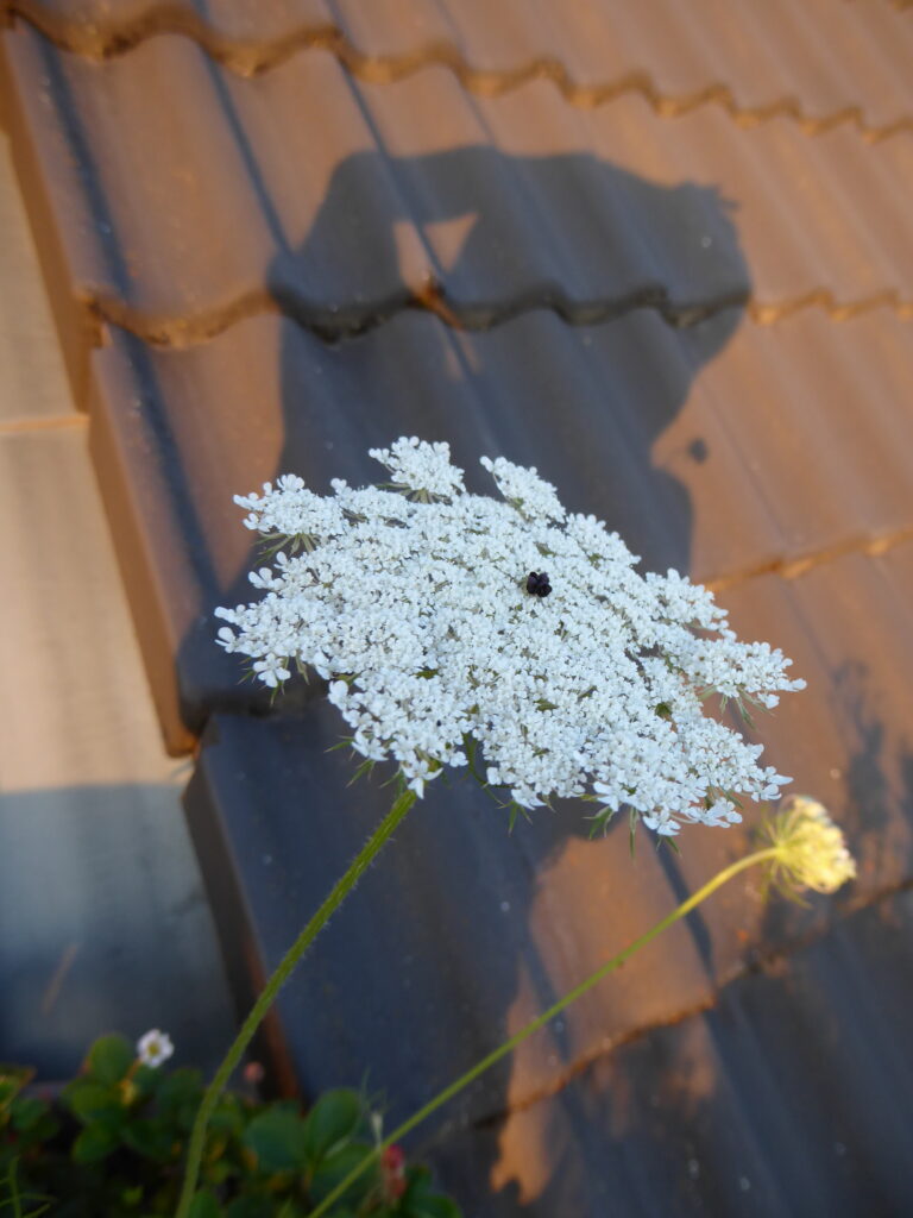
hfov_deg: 54.9
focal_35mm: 25
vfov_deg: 69.4
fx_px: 879
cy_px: 609
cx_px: 456
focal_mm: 4.3
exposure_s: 1/60
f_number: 3.3
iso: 100
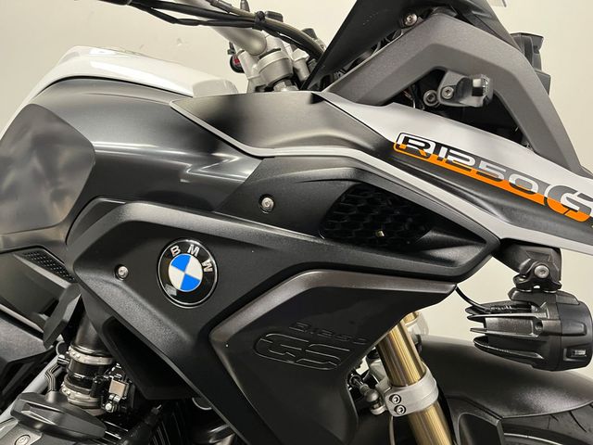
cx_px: 296
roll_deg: +1.0
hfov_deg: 67.3
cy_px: 222
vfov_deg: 53.1
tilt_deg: -12.0
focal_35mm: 26
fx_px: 445
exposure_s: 1/50
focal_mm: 5.1
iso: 320
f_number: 1.6
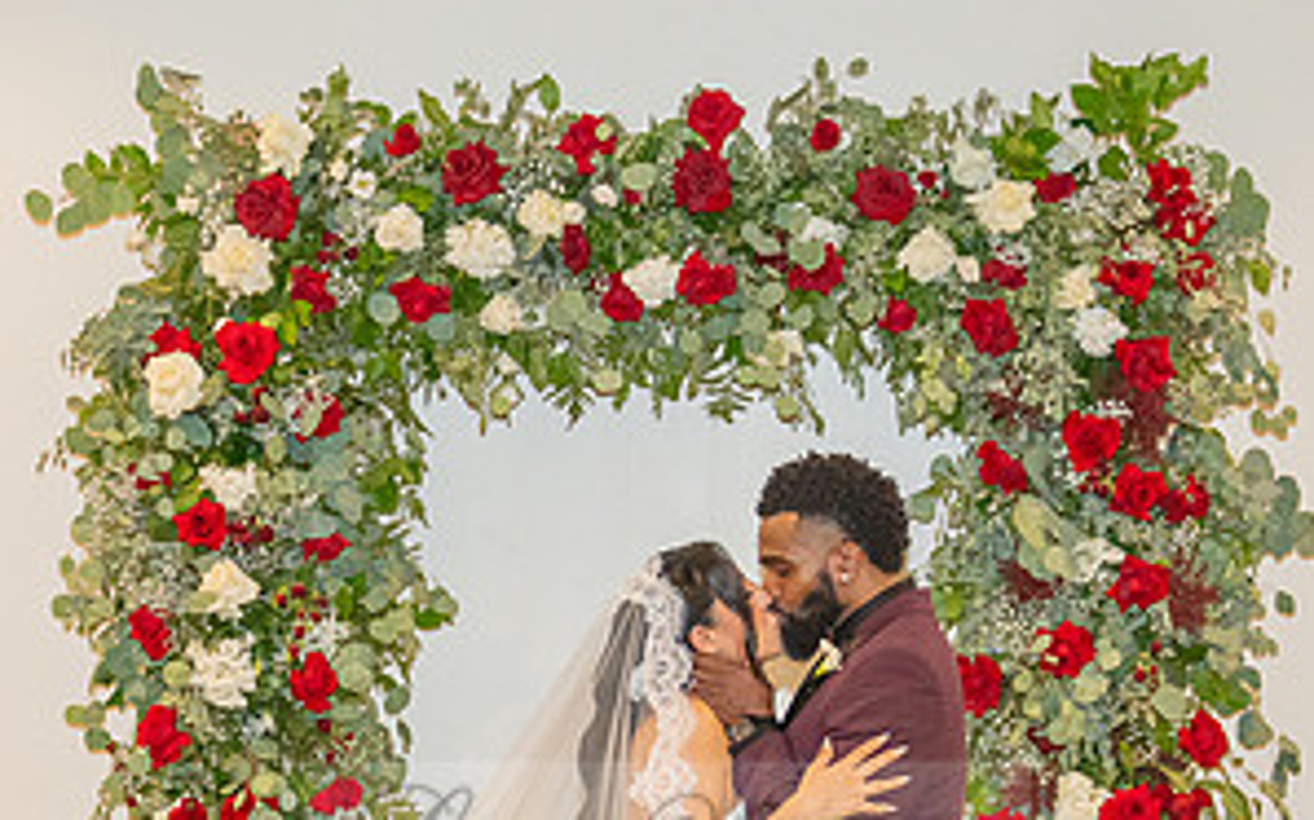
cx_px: 505
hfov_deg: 15.7
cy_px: 992
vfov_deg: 9.7
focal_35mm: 133
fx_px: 4761
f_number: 3.5
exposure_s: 1/200
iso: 1250
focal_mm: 51
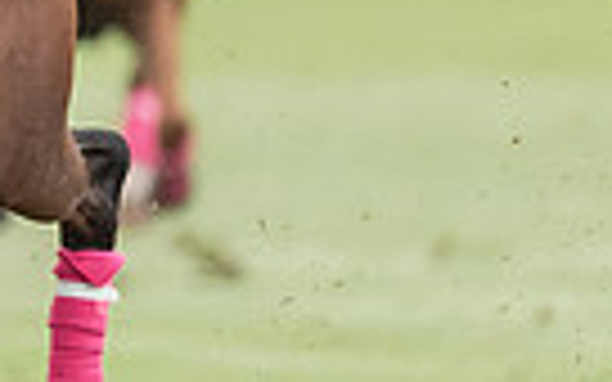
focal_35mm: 3360
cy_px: -155
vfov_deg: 0.4
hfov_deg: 0.6
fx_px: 56041
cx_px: -576
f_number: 4
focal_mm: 500
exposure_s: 1/2000
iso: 800
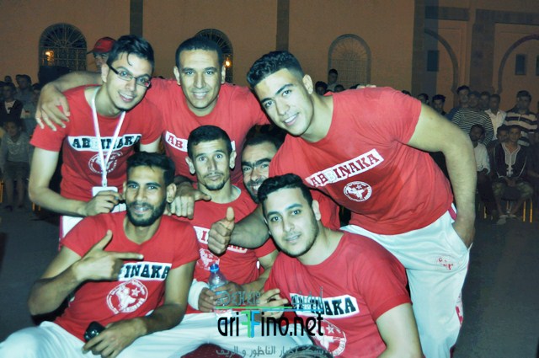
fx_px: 583
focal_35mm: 39
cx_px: 270
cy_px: 179
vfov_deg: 34.1
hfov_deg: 49.6
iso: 800
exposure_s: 1/60
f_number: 4
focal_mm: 26
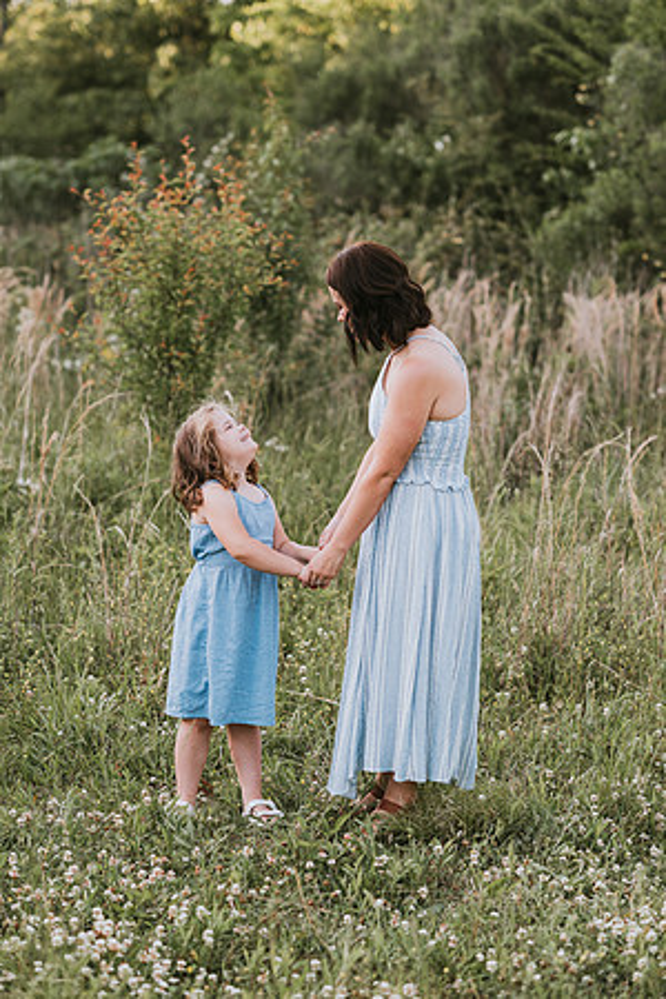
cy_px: 500
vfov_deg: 23.9
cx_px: 333
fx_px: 2359
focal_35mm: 85
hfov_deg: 16.1
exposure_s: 1/320
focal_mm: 85
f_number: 2.5
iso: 200
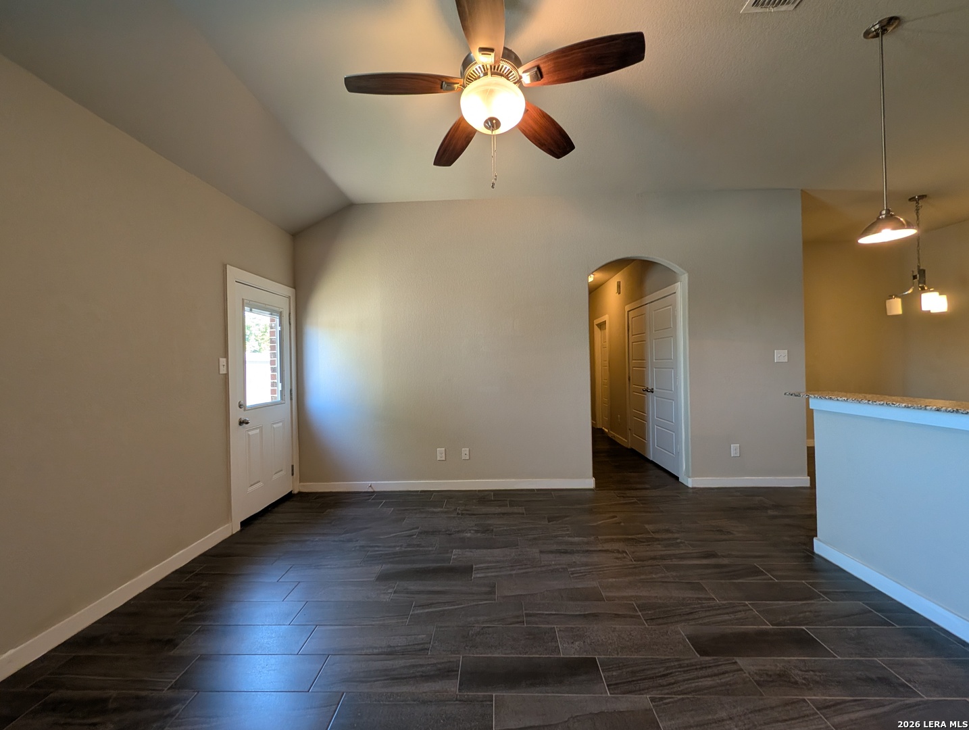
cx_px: 484
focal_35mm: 12
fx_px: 336
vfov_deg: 94.7
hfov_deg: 110.5
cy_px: 365
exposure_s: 1/120
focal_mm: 2.02
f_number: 1.7
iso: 95
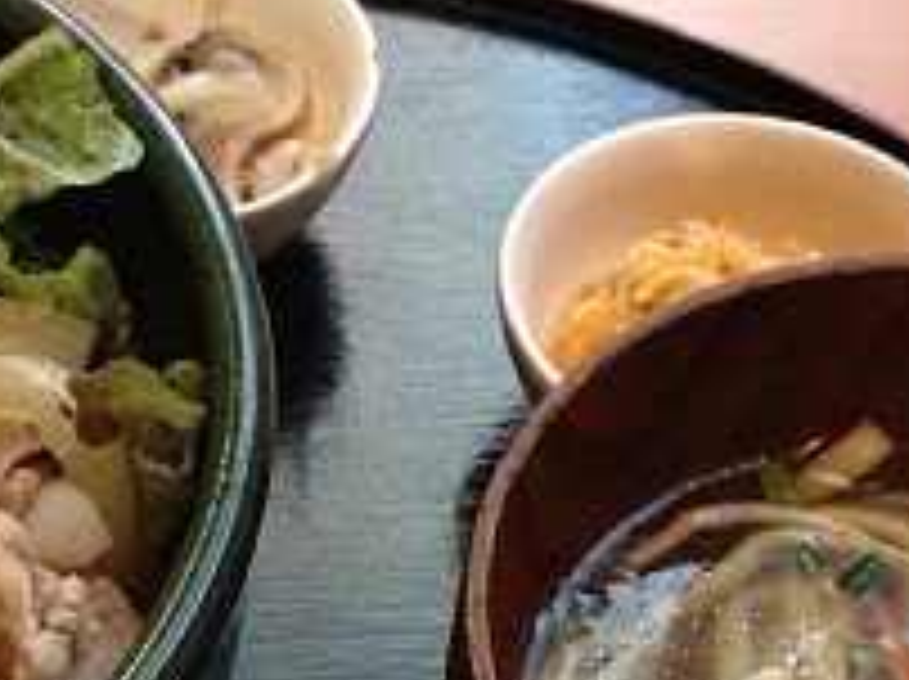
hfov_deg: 18.6
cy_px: 721
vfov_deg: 13.9
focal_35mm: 104
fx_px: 2728
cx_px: 94
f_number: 2.4
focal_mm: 4.28
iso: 400
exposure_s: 1/15
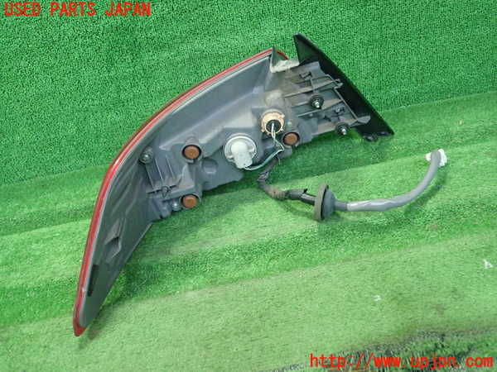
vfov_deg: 46.8
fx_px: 431
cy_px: 186
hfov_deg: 60.0
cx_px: 248
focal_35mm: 30
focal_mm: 5.5
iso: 500
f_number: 2.3
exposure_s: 1/125
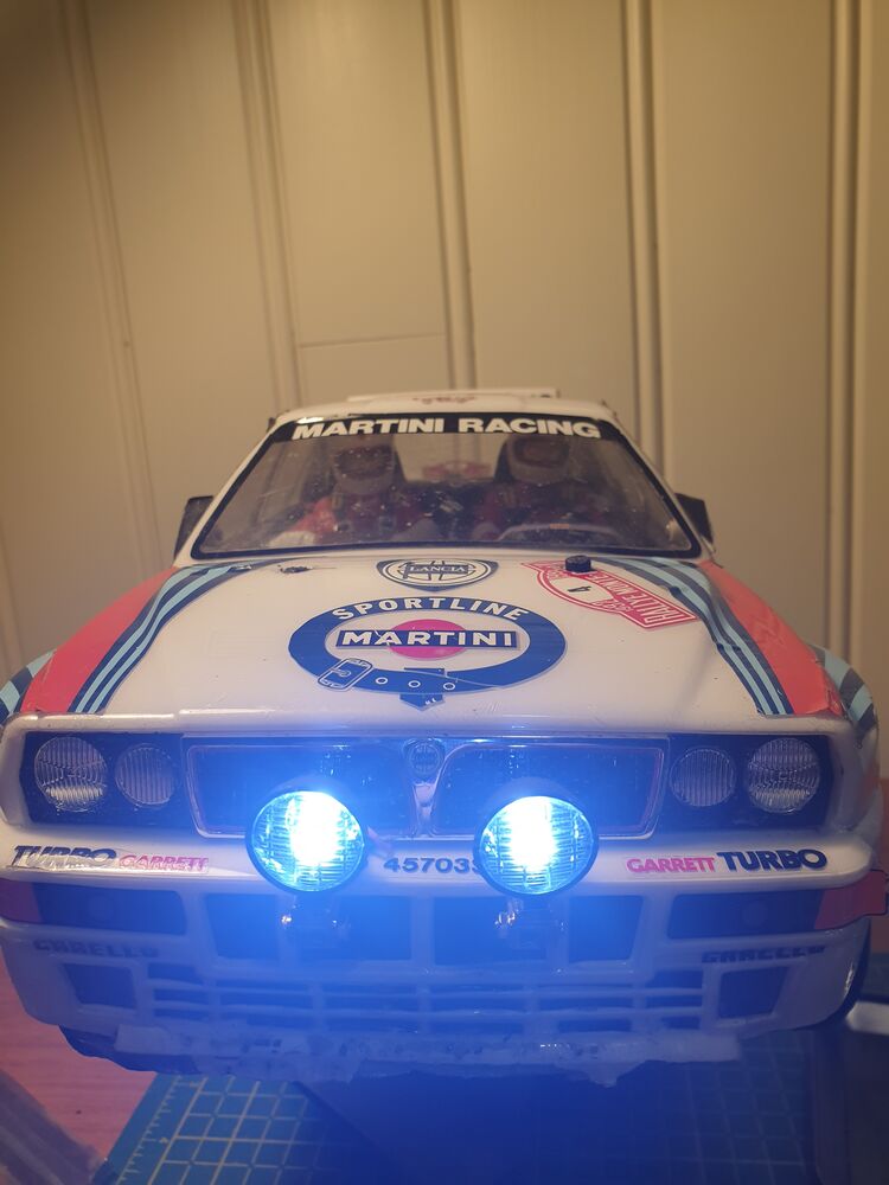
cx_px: 444
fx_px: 890
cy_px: 592
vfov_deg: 67.3
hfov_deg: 53.1
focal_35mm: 26
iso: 80
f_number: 2.4
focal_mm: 4.3
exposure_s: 1/100
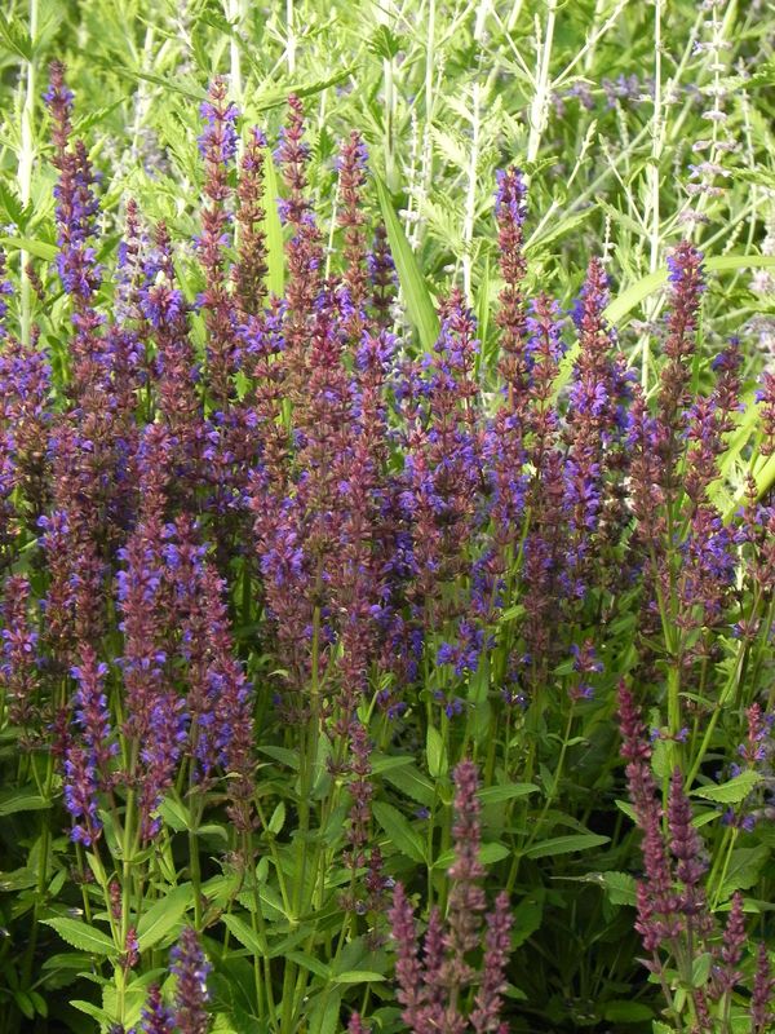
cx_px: 388
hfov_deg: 6.0
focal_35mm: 247
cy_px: 517
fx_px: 7373
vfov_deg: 8.0
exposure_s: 1/250
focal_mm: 44
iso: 160
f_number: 5
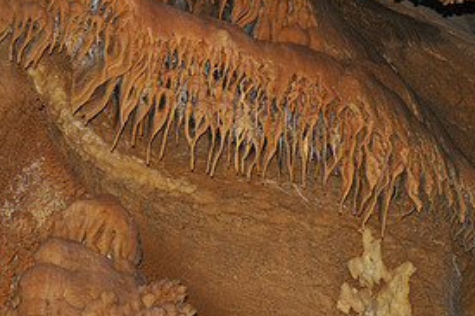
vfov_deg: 17.2
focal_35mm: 79
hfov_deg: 25.3
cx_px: 375
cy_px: 224
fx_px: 1042
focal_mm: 25
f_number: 4
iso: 800
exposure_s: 1/60
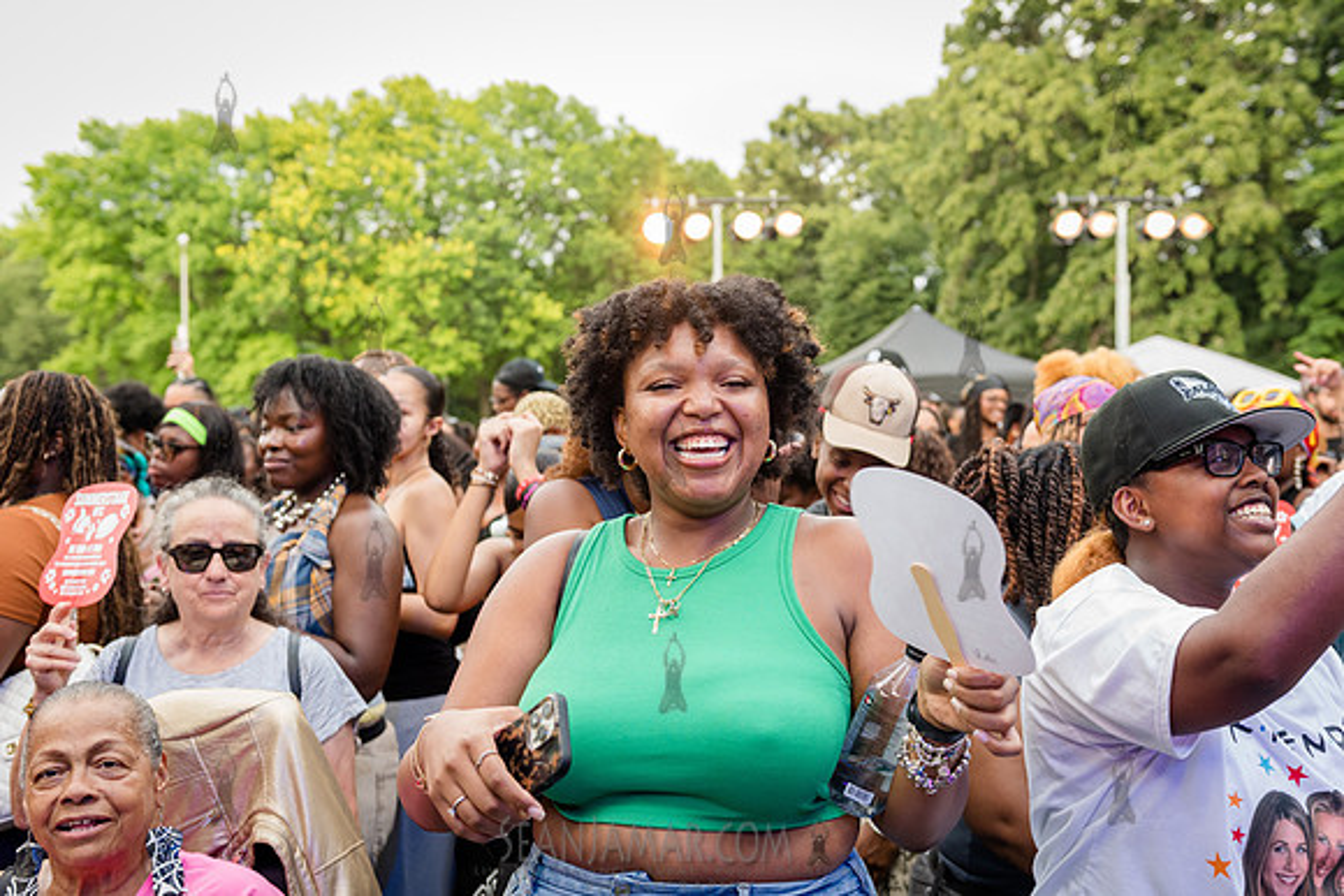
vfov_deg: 32.8
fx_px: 1523
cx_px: 672
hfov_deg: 47.6
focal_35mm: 41
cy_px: 448
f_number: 3.5
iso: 1000
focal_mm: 40
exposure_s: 1/400
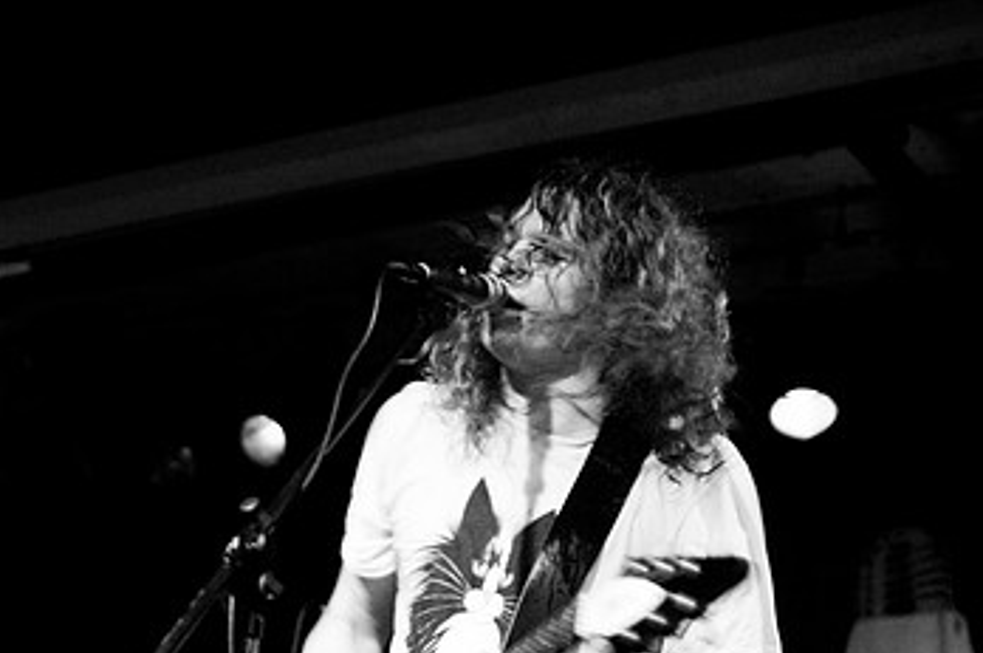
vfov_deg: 18.0
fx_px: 2045
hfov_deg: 26.5
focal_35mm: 75
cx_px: 175
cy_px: 510
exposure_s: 1/50
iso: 1000
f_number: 1.4
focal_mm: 30
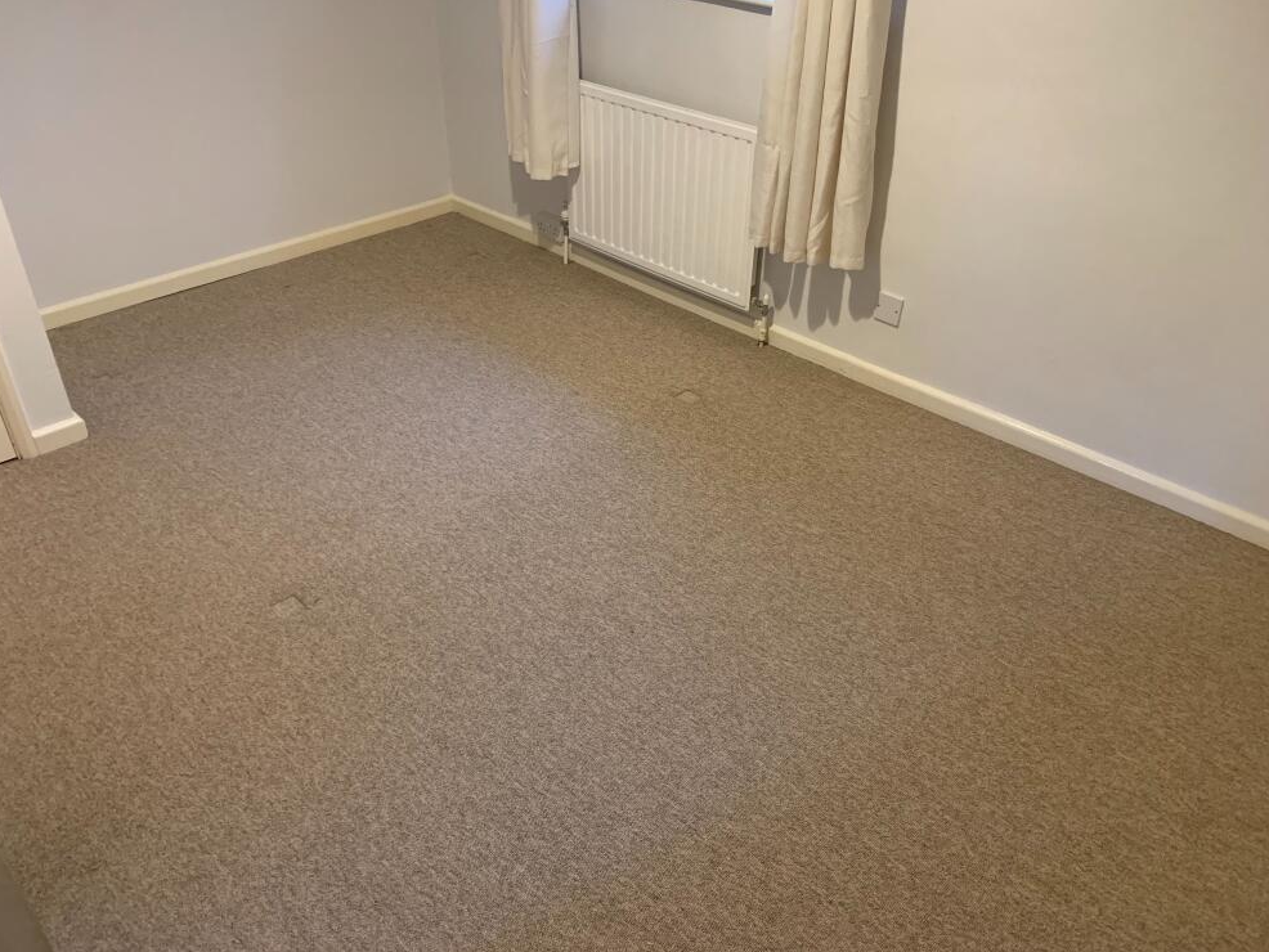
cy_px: 470
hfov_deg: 65.3
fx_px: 990
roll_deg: -1.4
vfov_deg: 51.4
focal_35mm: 27
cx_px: 632
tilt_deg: -34.1
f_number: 1.8
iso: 400
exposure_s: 1/46
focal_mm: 4.25
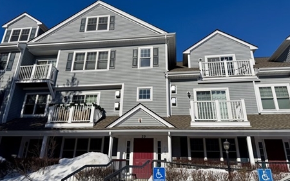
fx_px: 205
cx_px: 147
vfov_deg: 47.5
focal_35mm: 26
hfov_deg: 70.4
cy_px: 79
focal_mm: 6.76
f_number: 1.78
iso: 80
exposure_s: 1/14286
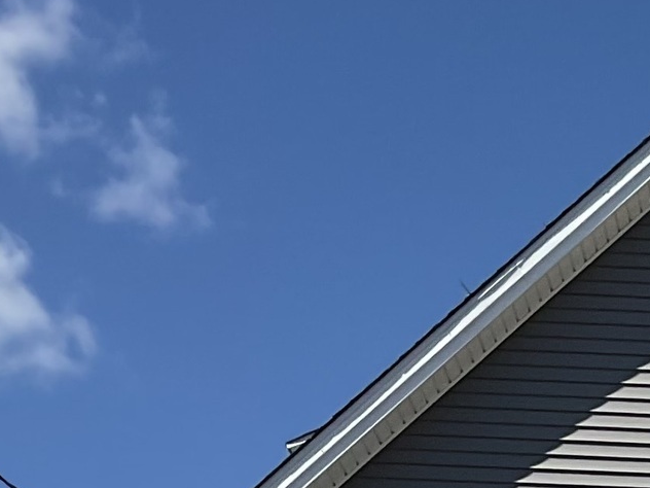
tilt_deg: +3.7
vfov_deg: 9.4
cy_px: 1154
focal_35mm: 141
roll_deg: -0.5
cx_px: 1125
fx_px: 2648
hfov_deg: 12.8
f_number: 1.8
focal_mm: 3
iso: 16
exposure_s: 1/2427
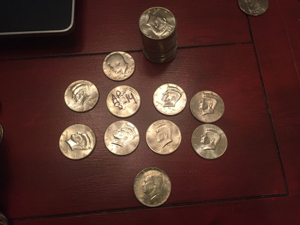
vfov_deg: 48.2
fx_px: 251
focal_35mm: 29
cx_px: 150
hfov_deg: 61.7
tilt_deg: -73.4
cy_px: 112
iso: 200
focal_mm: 4.15
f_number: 2.2
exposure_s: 1/33
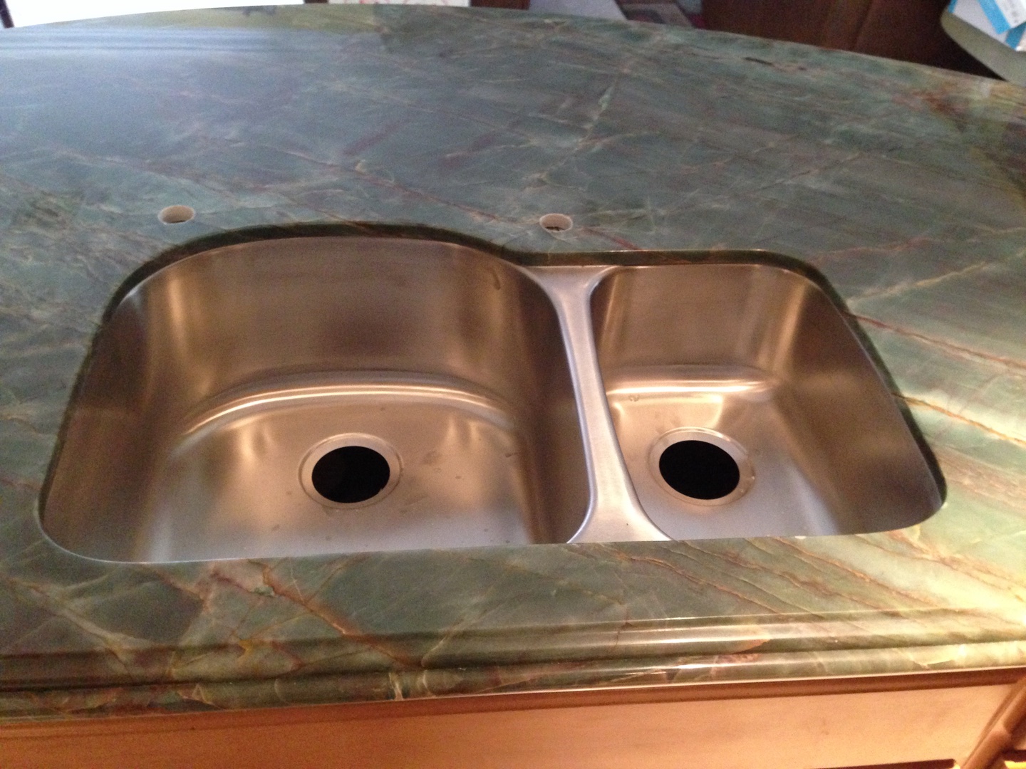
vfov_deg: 42.9
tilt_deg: -39.3
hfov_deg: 55.4
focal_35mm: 33
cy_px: 384
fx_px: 978
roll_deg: -2.6
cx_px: 513
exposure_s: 1/15
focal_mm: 4.12
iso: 500
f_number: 2.4
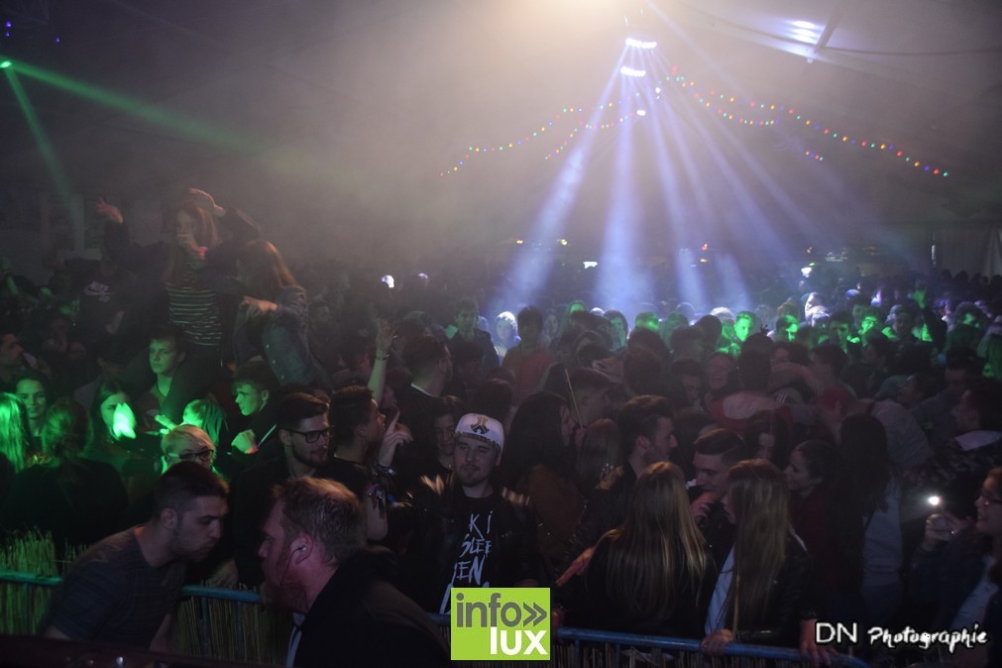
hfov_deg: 53.1
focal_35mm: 36
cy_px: 334
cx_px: 501
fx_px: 1002
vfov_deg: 36.9
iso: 1600
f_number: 4
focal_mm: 24
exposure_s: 1/30
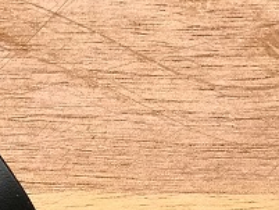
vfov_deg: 5.2
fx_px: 2290
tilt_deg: -85.0
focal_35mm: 284
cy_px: 289
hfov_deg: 6.7
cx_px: -310
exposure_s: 1/101
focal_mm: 6.6
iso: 20
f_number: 2.8
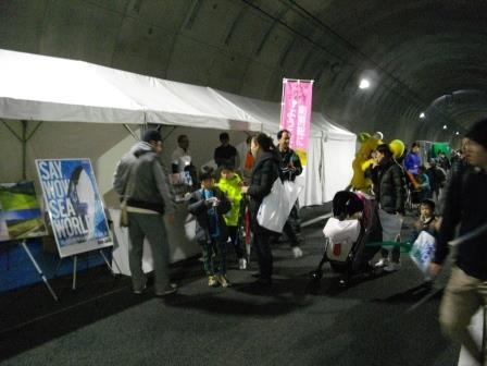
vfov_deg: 44.2
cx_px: 244
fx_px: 450
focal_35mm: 32
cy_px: 183
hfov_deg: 56.8
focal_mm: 5.7
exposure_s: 1/15
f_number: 2.9
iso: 800
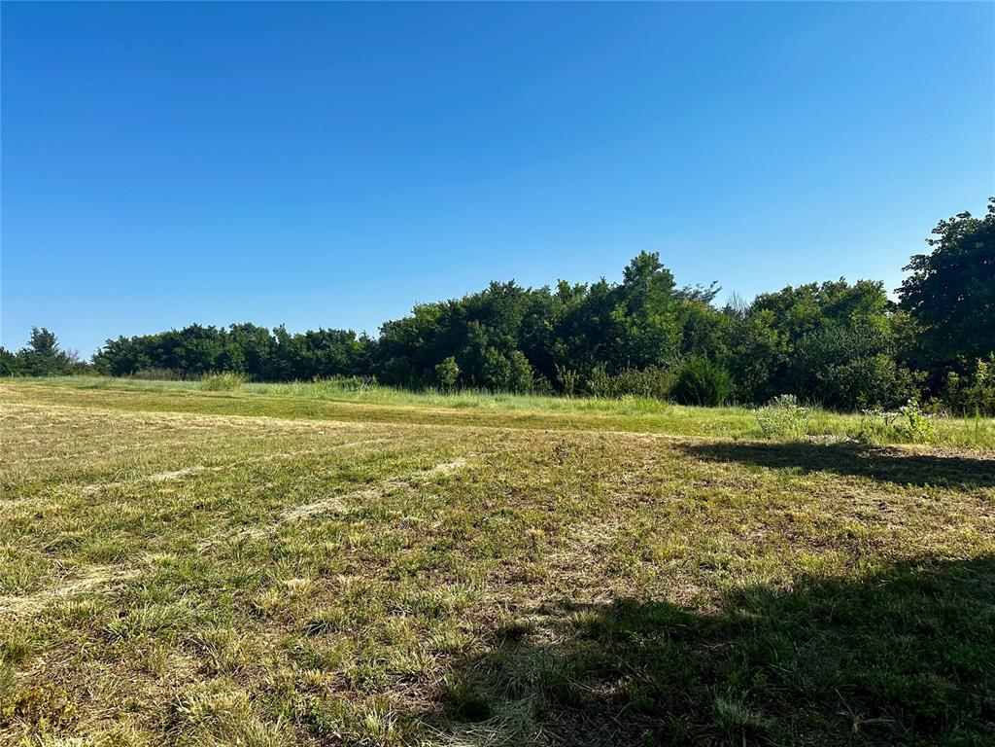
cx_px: 498
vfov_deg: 56.8
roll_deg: +3.2
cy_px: 374
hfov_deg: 71.6
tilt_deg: +2.0
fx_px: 690
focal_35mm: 24
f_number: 1.78
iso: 80
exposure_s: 1/4184
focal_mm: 6.86
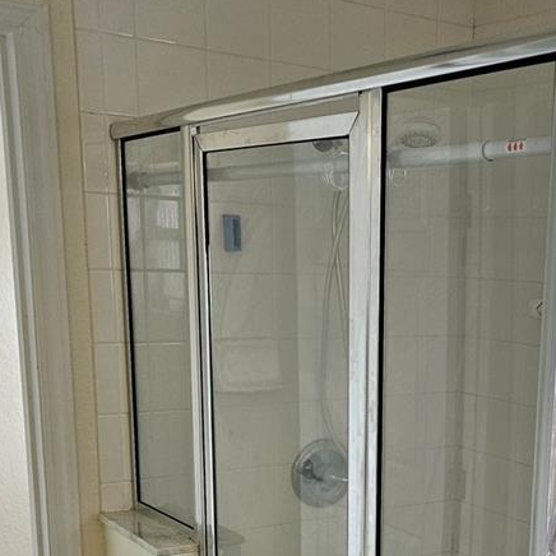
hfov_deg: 29.7
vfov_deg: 29.2
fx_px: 1018
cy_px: 514
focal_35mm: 56
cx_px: 458
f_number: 1.8
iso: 200
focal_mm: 5.4
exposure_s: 1/120
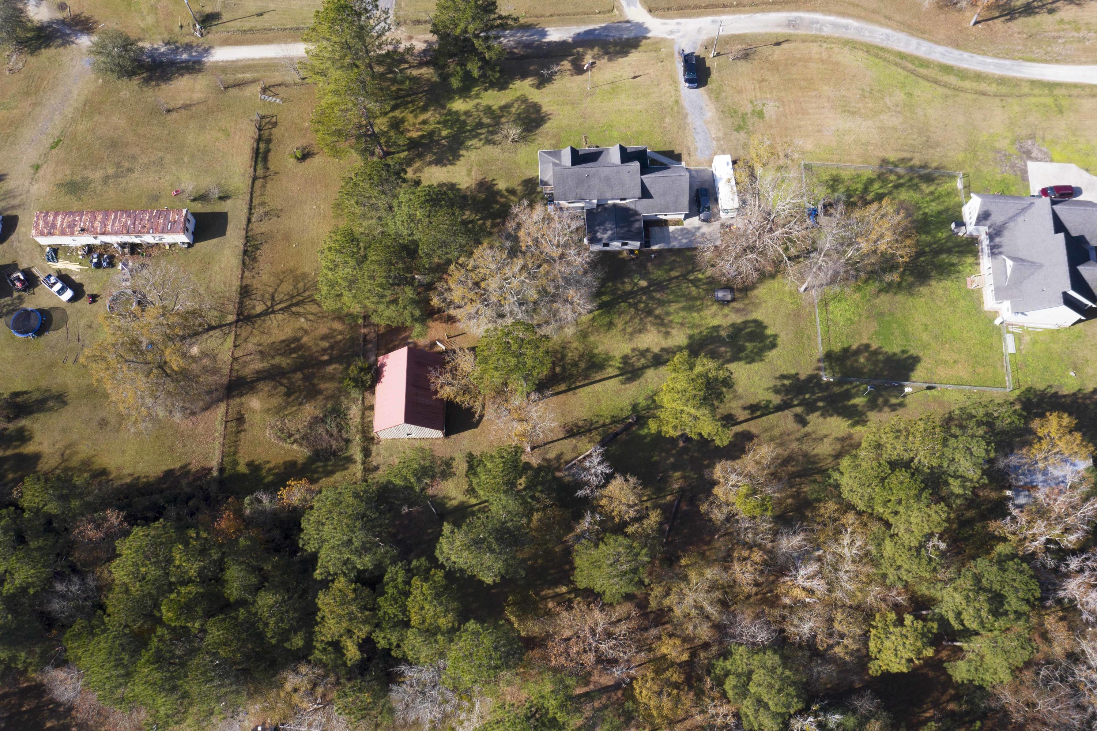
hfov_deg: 65.5
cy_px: 366
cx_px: 548
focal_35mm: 28
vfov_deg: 46.4
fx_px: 853
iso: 100
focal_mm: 10.26
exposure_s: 1/400
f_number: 5.6
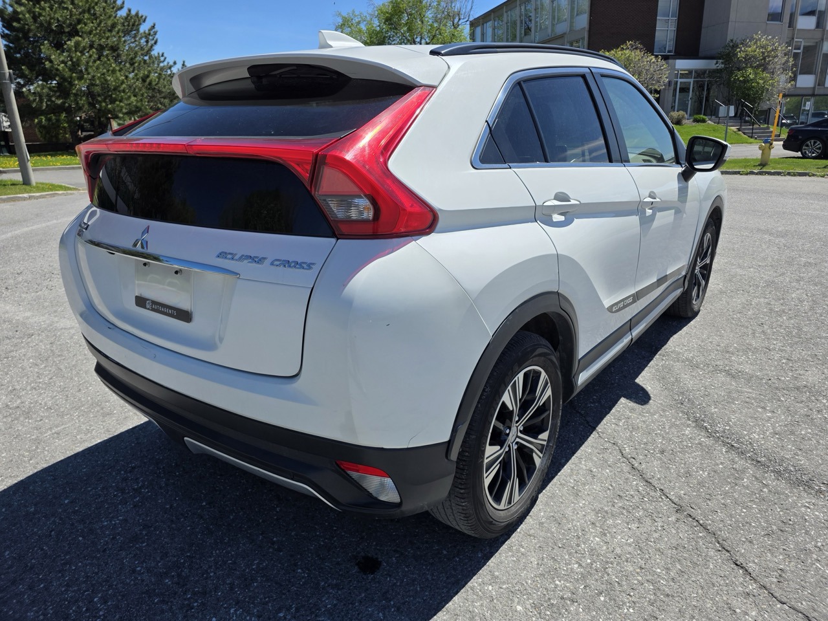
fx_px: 550
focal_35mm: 23
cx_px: 414
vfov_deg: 58.9
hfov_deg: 73.9
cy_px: 310
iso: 80
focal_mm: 6.3
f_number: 1.7
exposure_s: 1/6355
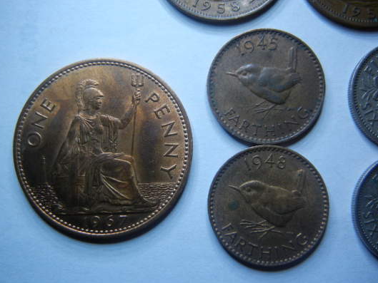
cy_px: 148
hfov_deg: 53.9
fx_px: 371
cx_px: 180
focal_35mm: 34
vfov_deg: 41.8
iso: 160
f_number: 3.5
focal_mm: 5.4
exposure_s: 1/262
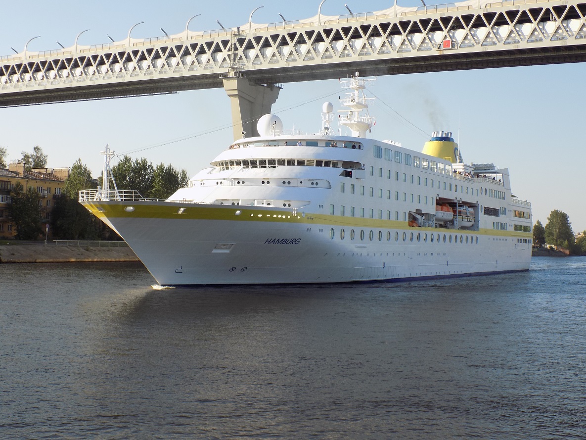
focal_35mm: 52
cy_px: 220
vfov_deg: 28.0
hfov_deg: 36.8
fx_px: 880
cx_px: 293
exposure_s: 1/500
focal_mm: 9.3
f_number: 3.9
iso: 80
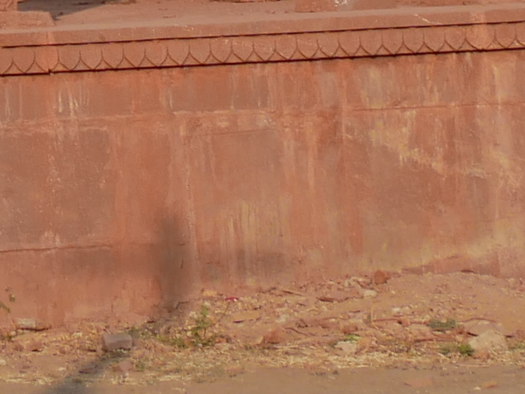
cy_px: -665
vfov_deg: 5.6
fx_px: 3838
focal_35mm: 253
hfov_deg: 7.4
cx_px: -638
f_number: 7.1
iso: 200
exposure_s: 1/400
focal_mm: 17
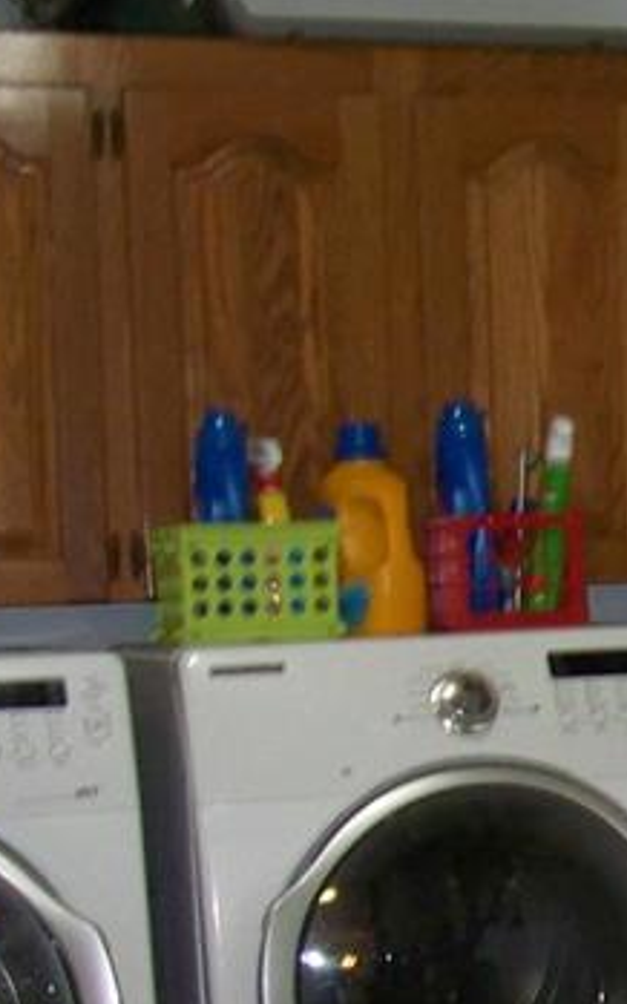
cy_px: 990
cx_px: 1064
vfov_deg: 18.2
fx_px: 3063
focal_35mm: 112
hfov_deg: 11.0
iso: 200
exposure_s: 1/30
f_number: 2.8
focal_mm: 5.85
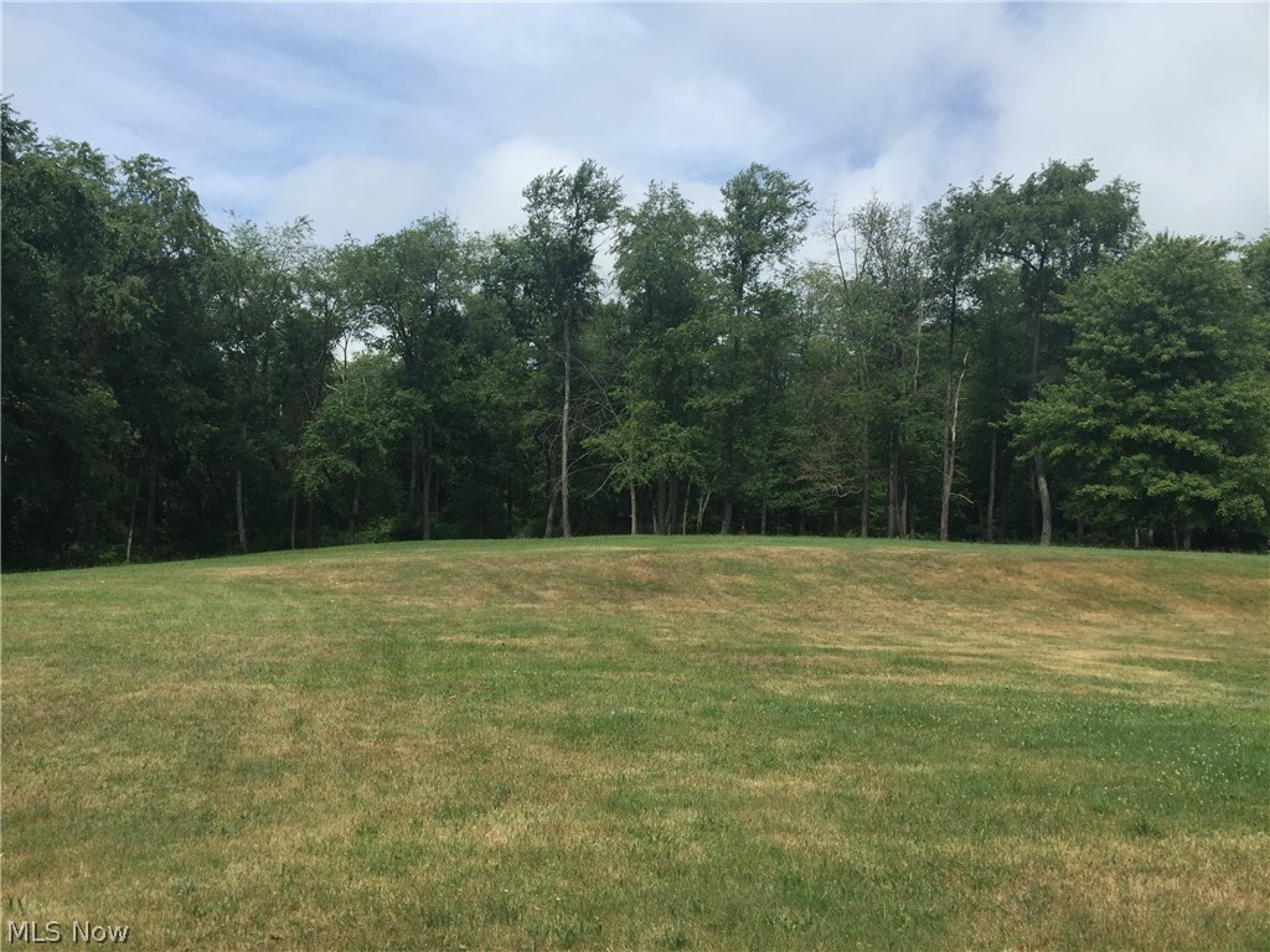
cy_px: 476
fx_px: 1064
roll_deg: -1.2
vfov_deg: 48.2
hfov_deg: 61.7
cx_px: 635
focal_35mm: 29
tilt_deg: +3.9
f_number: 2.2
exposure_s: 1/2326
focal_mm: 4.15
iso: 32
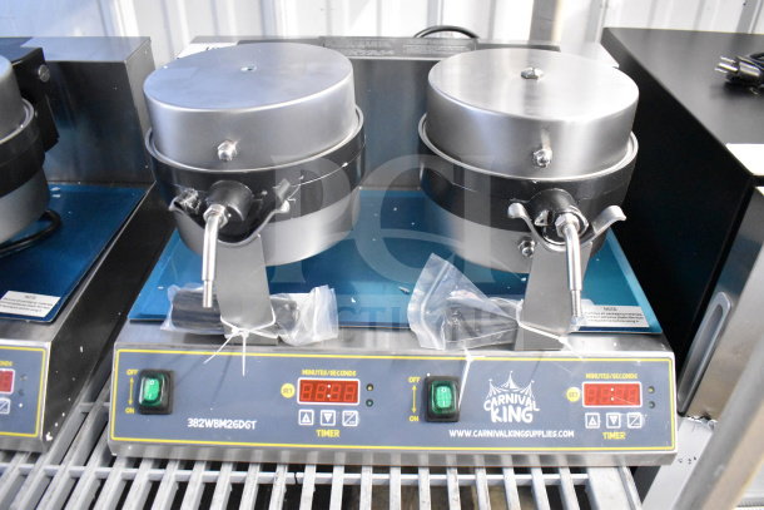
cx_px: 382
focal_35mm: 27
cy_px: 255
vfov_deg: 48.0
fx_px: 573
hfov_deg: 67.4
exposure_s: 1/30
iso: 9000
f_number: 3.5
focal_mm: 18
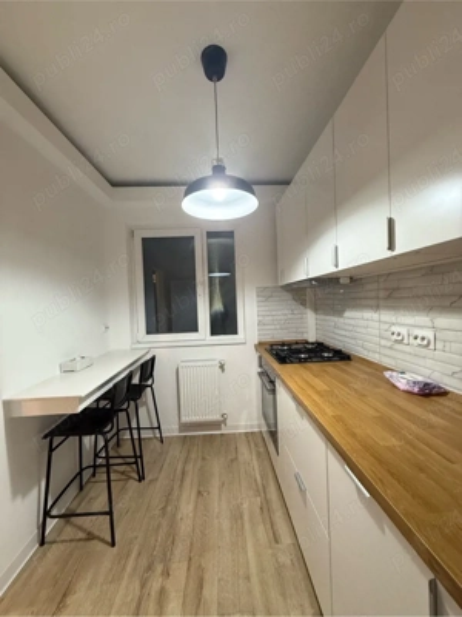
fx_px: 249
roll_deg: +2.0
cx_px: 231
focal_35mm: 14
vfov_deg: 102.1
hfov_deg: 85.7
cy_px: 308
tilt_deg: -0.2
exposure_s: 1/50
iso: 200
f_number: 2.2
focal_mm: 2.22
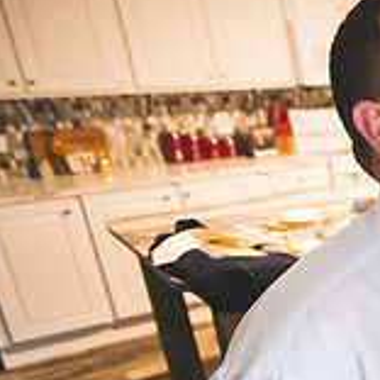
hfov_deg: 20.8
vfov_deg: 29.2
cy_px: 315
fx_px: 708
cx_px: 682
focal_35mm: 57
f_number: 2.8
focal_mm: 18
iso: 2000
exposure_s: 1/125
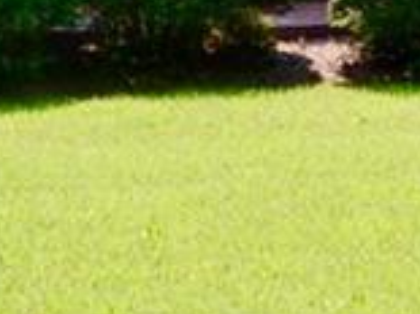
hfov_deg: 9.3
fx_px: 2546
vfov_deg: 6.9
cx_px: 480
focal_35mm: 210
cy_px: -241
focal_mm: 22
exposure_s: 1/160
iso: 100
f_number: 6.3
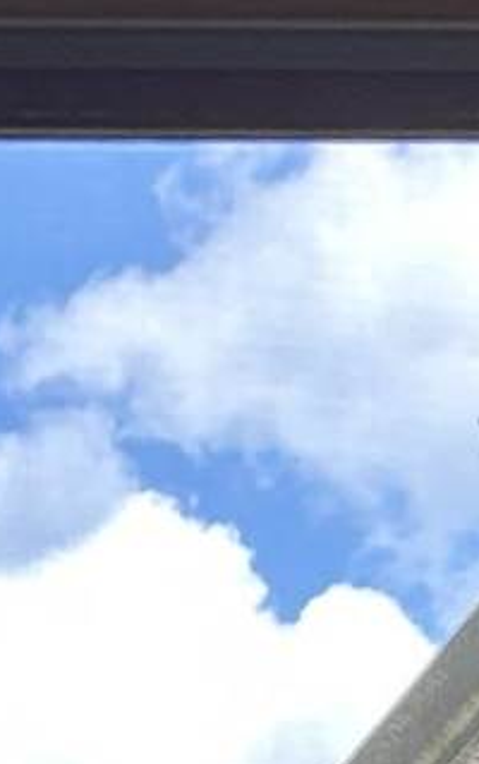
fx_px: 5523
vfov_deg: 7.3
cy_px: 1928
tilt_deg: +0.1
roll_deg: +0.0
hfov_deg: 4.9
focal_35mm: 265
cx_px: -548
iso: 40
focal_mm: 5.7
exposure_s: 1/290
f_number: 1.5
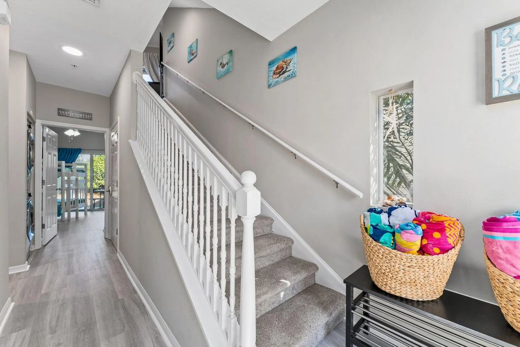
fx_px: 202
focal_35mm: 14
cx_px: 260
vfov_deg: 81.2
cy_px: 174
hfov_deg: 104.2
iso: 400
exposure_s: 1/2
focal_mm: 14
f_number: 8
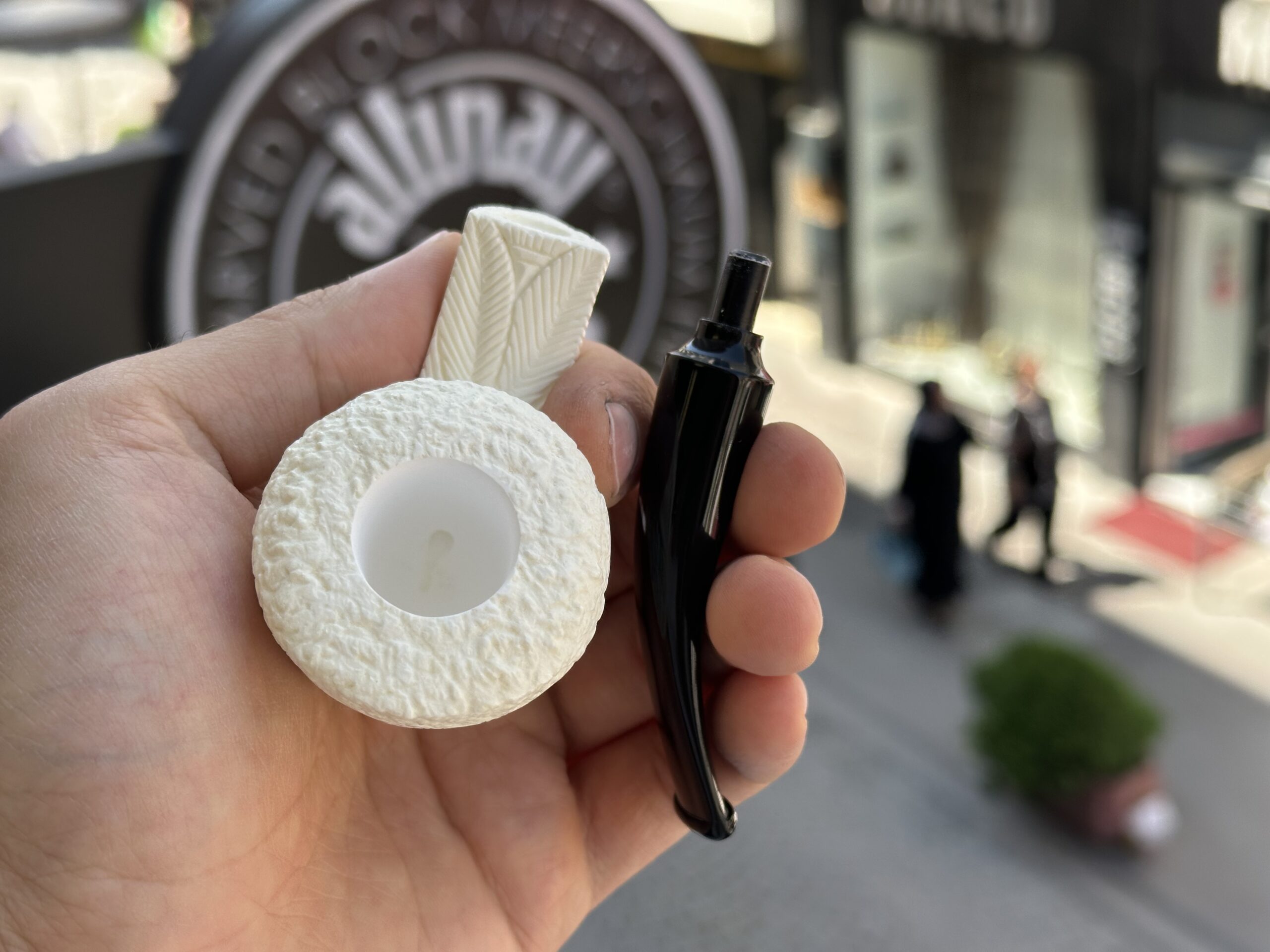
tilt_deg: -24.1
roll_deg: +5.0
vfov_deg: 30.3
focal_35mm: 48
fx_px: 1761
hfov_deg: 39.7
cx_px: 635
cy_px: 476
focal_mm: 6.86
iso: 64
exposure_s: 1/830
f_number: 1.78
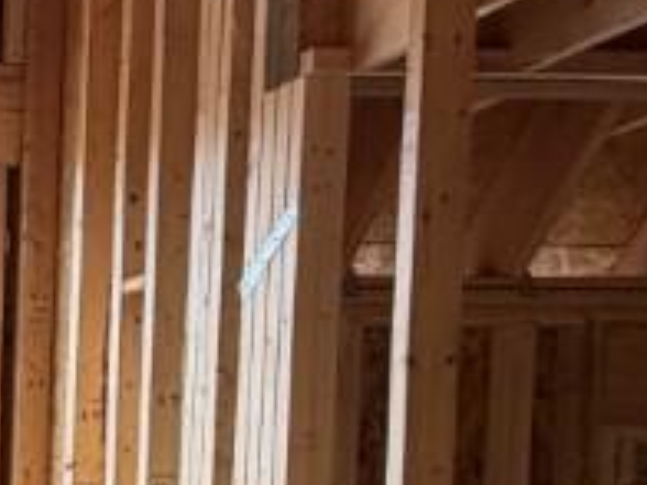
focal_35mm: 73
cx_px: -683
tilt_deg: -1.0
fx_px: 1364
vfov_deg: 18.7
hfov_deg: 17.7
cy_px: 637
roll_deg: -1.2
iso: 80
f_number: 2.2
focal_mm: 2.22
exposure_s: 1/121
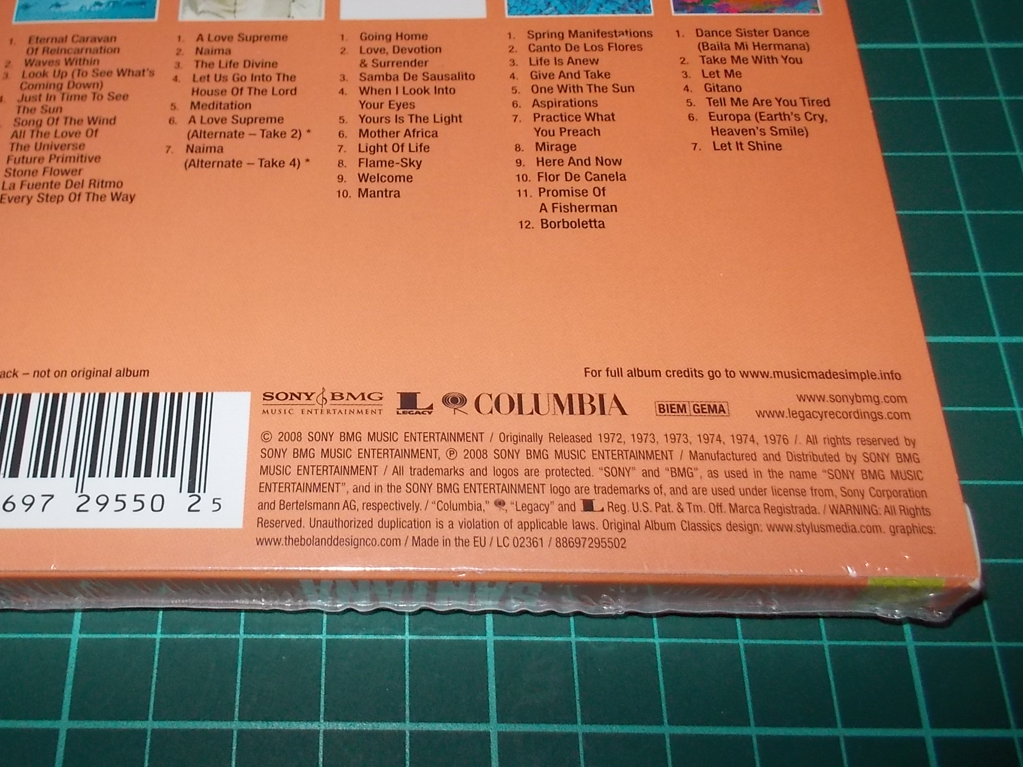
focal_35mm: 38
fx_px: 1123
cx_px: 368
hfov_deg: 48.4
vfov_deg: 37.4
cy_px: 266
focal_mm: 4.1
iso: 200
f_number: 3.3
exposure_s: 1/30
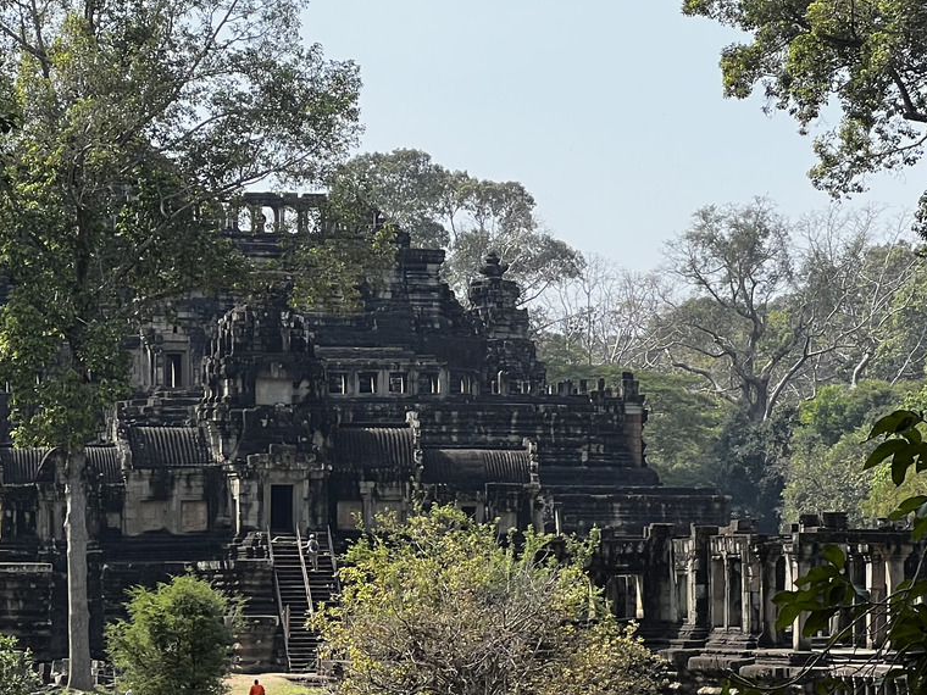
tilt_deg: +0.9
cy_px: 571
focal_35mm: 162
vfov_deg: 9.1
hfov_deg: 12.2
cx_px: 292
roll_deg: +0.6
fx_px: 4338
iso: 32
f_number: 2.8
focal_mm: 9
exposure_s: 1/774
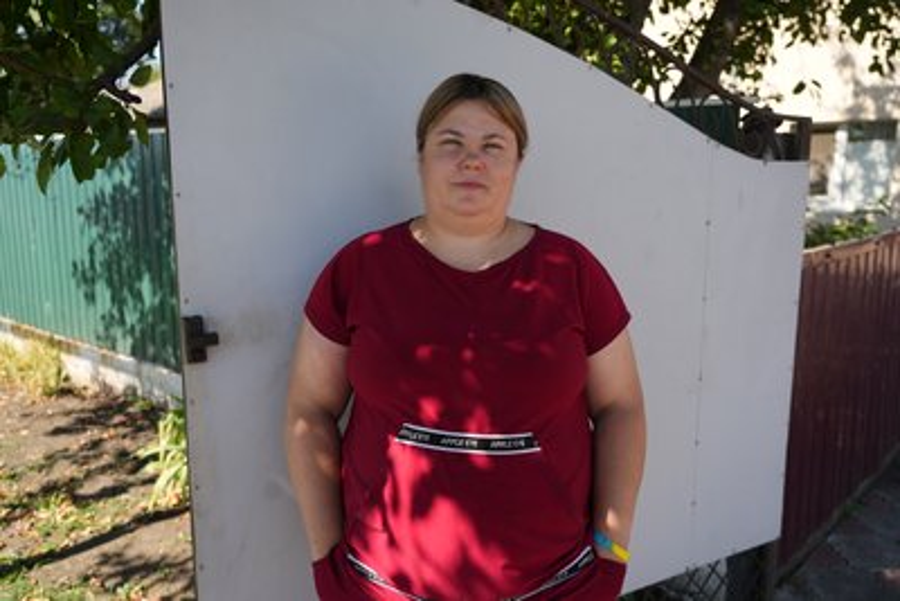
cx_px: 450
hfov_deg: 61.9
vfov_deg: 43.6
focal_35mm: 30
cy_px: 300
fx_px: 750
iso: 100
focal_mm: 30
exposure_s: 1/500
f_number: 4
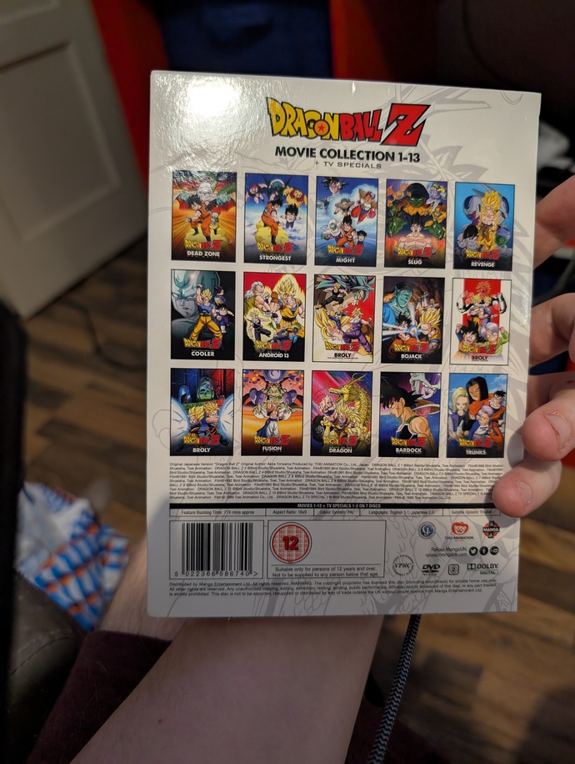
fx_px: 530
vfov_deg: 71.5
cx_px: 288
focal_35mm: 24
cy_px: 382
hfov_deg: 56.9
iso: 565
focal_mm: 6.9
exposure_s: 1/81.3
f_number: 1.68
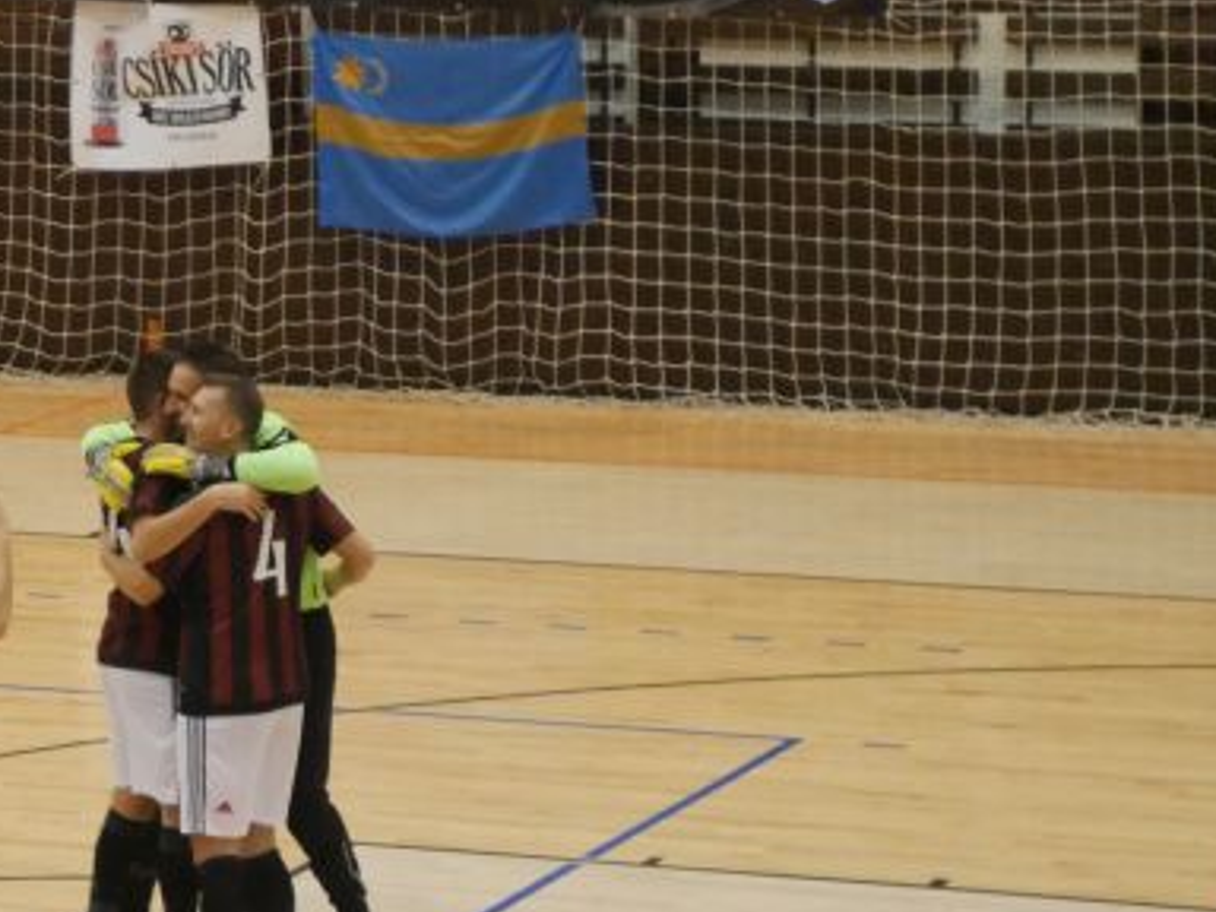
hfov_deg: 9.8
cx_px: -38
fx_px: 7061
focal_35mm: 201
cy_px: 408
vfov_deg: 7.4
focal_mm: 42
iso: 3200
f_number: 5.6
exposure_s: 1/100
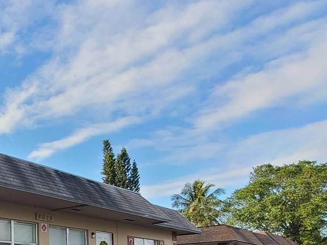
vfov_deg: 36.4
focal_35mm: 36
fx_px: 340
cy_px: 234
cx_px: -8
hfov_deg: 43.2
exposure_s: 1/546
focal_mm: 2.2
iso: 64
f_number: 2.2
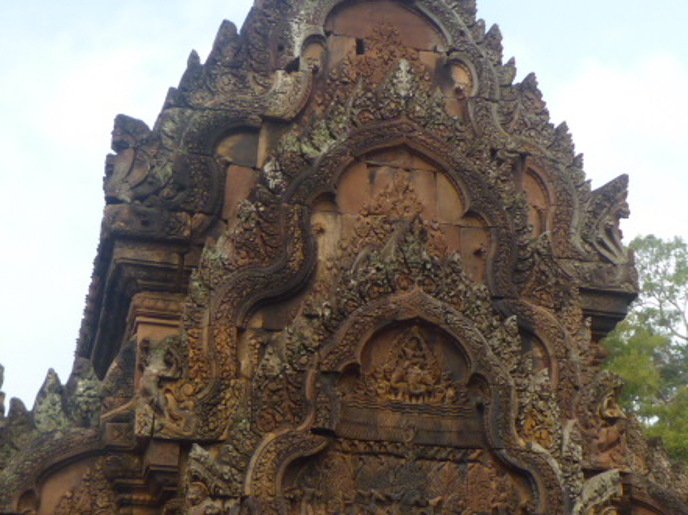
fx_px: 1211
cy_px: 303
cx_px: 376
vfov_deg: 24.0
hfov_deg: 31.7
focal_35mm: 61
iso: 80
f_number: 2.8
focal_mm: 4.4
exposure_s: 1/500
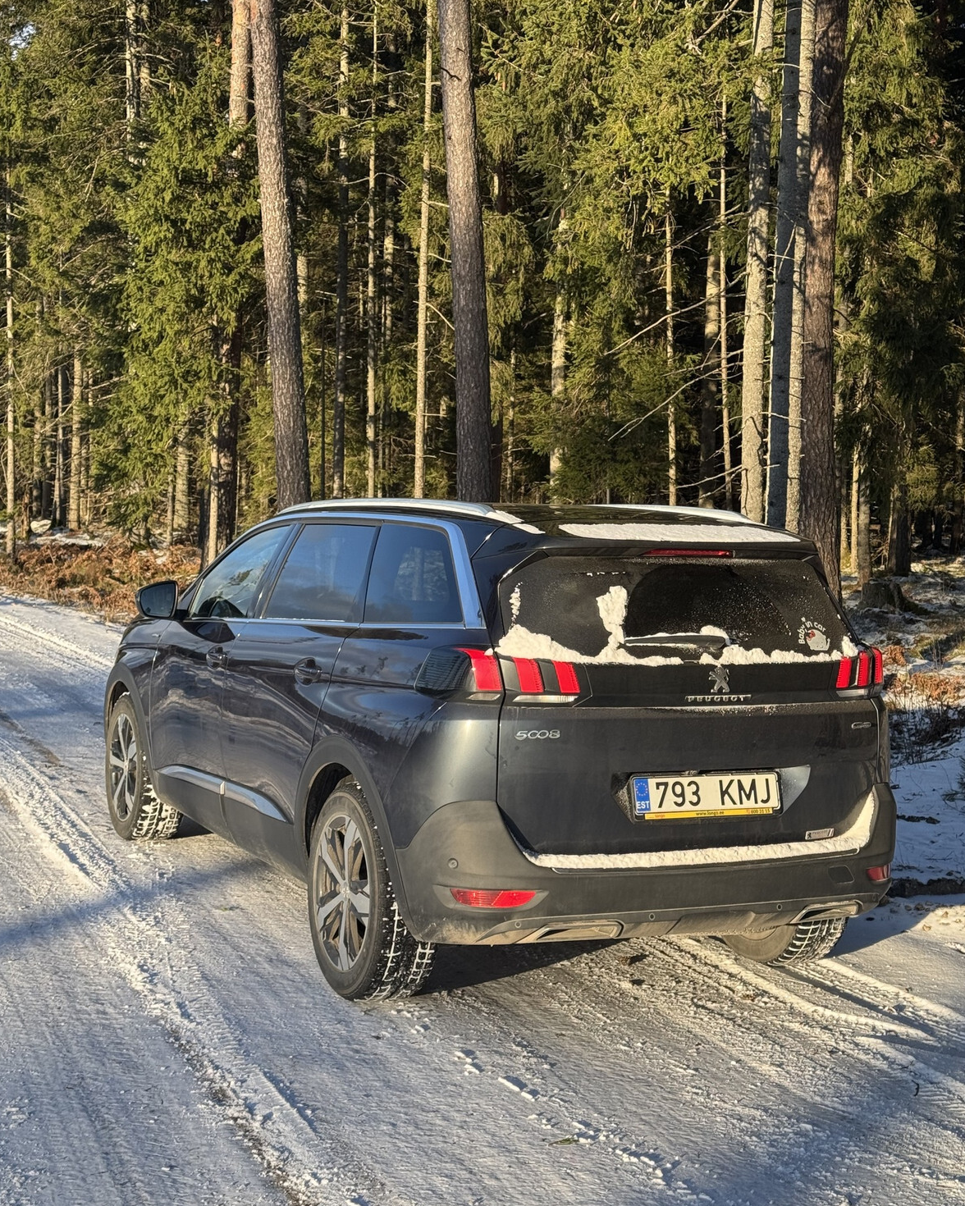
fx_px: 1821
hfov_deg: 29.7
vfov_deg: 36.6
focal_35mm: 51
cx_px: 476
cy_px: 560
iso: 64
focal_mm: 6.76
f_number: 1.78
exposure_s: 1/1193
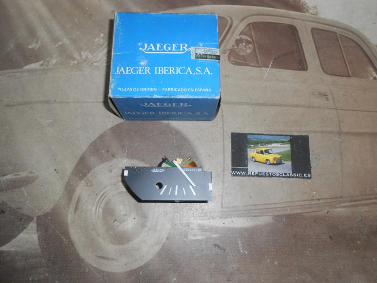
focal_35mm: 26
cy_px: 142
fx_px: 283
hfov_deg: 67.3
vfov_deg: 53.1
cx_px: 188
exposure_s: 1/25
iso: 80
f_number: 3.5
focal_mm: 4.6
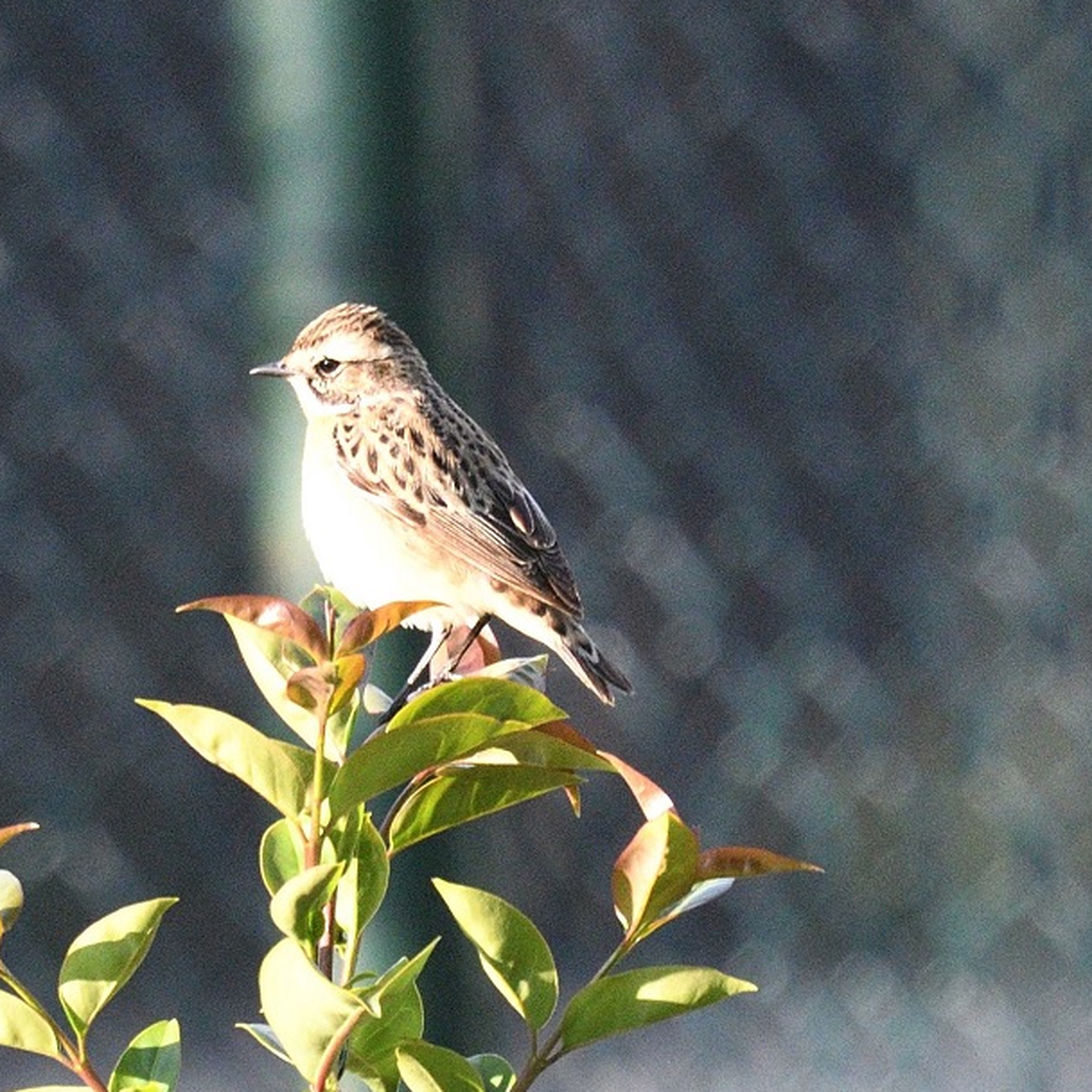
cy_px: 467
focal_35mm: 925
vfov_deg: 1.9
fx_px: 33014
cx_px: 388
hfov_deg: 1.9
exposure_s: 1/1250
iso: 2200
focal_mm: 420
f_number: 6.3
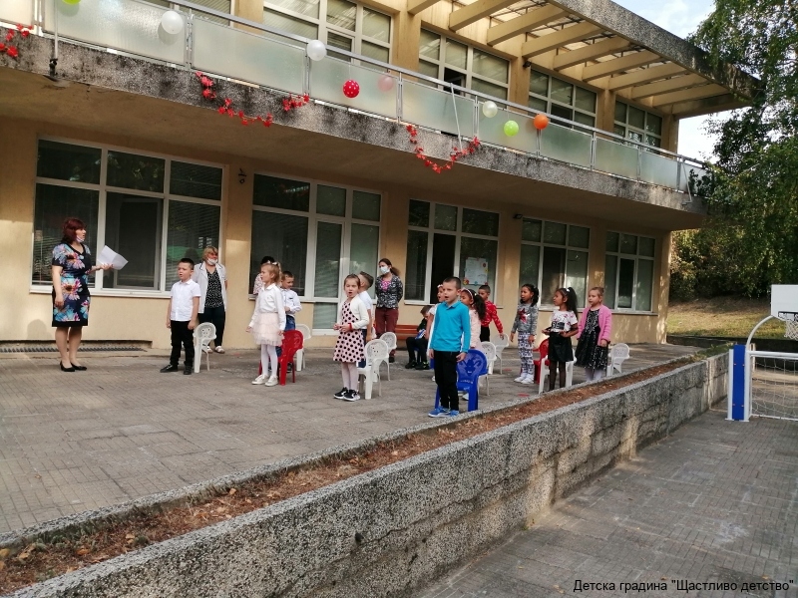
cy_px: 299
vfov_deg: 53.1
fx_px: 599
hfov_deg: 67.3
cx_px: 399
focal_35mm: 26
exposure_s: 1/569
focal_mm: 3.62
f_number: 1.8
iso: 50
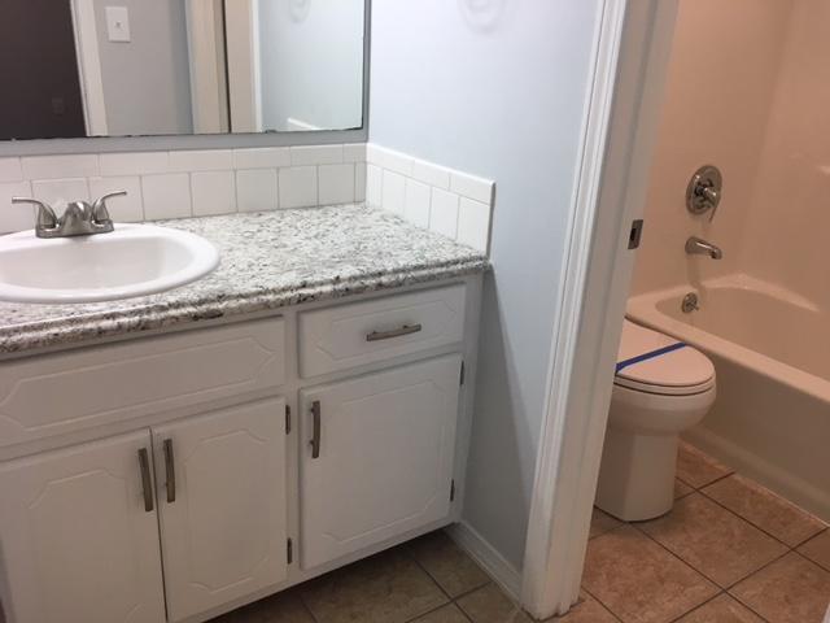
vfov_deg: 48.2
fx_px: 695
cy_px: 312
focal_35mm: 29
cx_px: 415
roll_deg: -2.1
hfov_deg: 61.7
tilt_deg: -21.6
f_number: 2.2
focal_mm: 4.15
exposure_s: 1/30
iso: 32
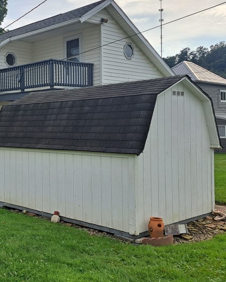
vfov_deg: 41.1
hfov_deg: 32.2
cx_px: 34
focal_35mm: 45
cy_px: 123
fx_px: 376
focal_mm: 5.23
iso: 50
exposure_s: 1/1403
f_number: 1.8
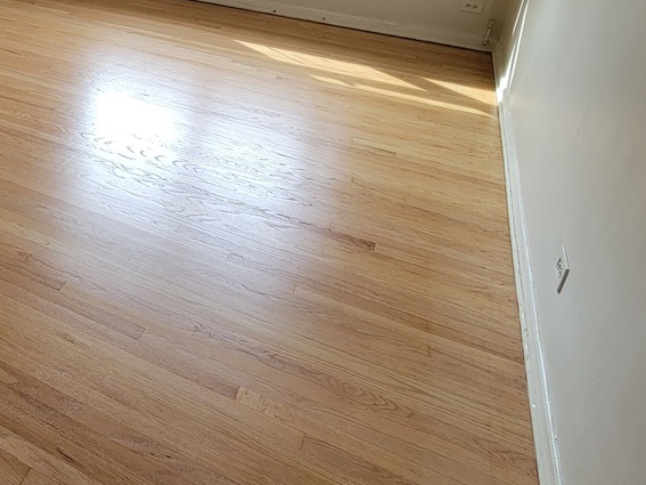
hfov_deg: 47.6
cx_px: 26
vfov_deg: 39.5
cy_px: 40
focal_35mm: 33
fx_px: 616
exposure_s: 1/60
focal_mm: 2.2
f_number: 2.2
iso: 100
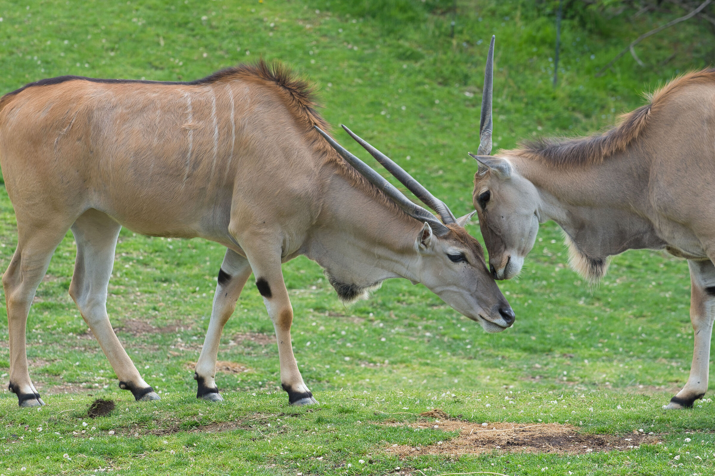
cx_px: 358
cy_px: 238
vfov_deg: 5.2
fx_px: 5213
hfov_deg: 7.8
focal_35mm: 262
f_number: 5.6
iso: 200
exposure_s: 1/500
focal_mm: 175
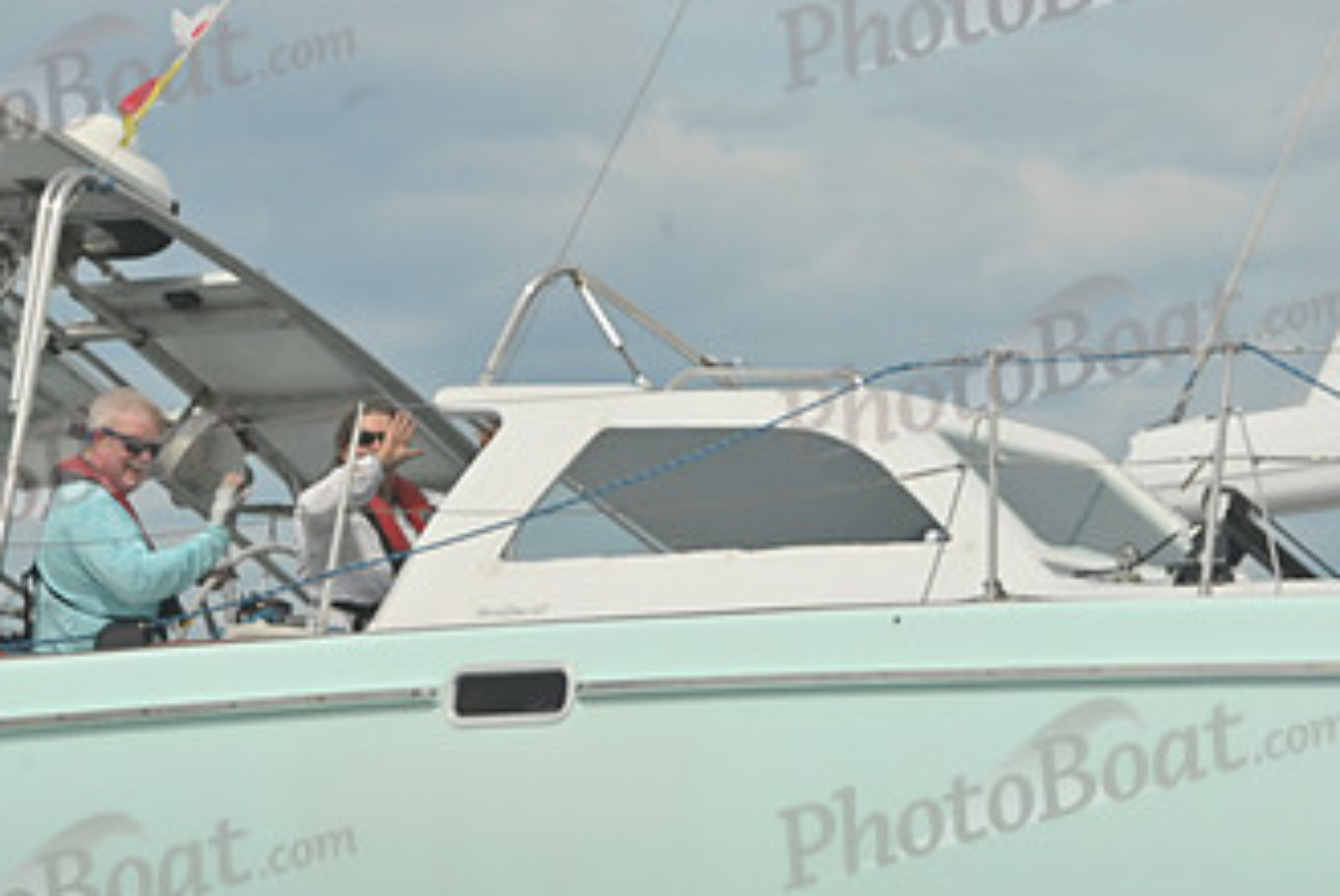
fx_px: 10506
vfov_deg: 4.9
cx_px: 570
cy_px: 629
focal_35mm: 282
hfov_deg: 7.3
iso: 320
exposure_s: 1/1250
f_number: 13
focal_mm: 160
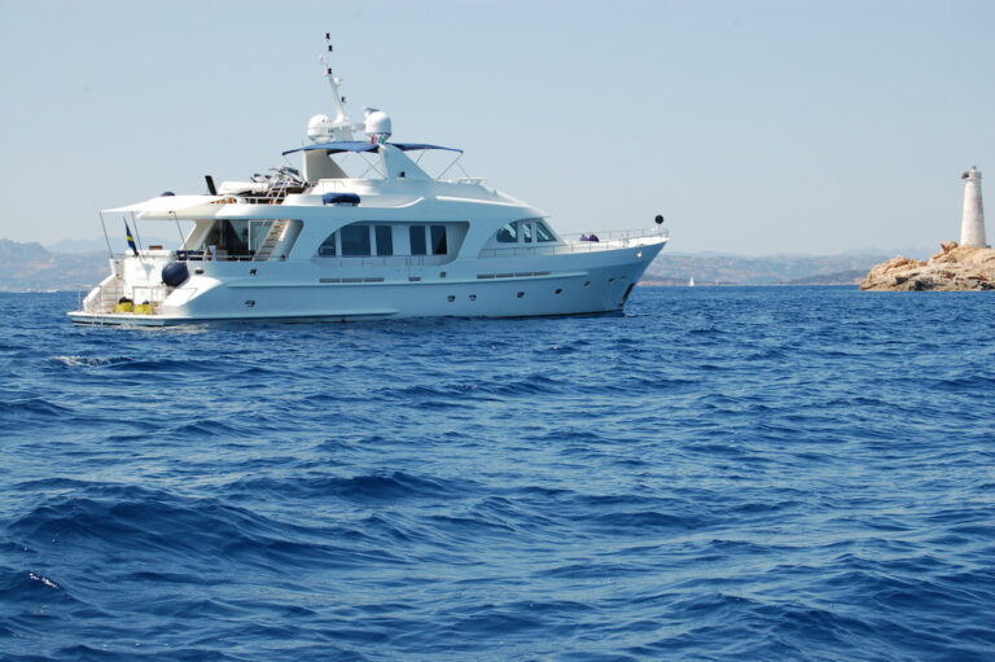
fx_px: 2279
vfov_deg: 16.5
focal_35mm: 82
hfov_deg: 24.6
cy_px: 331
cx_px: 498
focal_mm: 55
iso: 200
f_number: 9
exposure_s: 1/320
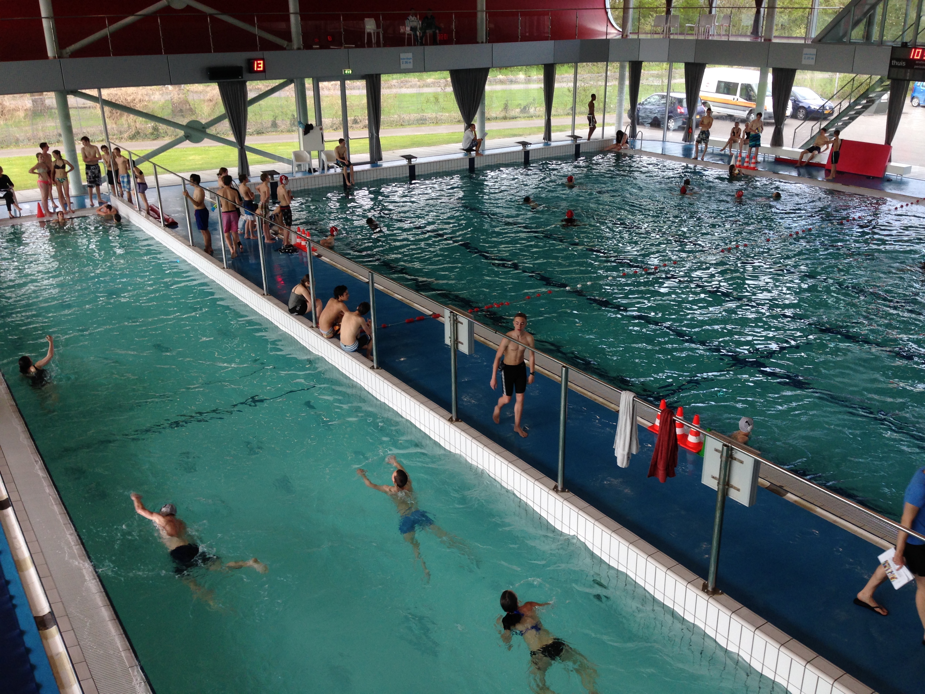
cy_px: 347
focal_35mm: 33
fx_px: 882
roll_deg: +0.8
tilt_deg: -23.3
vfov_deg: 42.9
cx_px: 462
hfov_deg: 55.4
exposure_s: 1/120
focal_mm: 4.12
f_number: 2.4
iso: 50
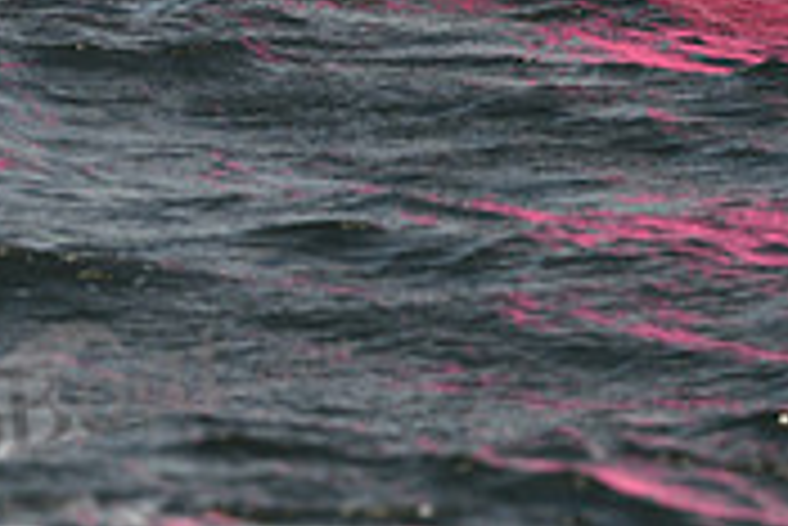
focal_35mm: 795
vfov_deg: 1.7
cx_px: 590
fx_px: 17416
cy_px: -339
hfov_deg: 2.6
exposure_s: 1/1000
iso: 320
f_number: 8
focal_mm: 240
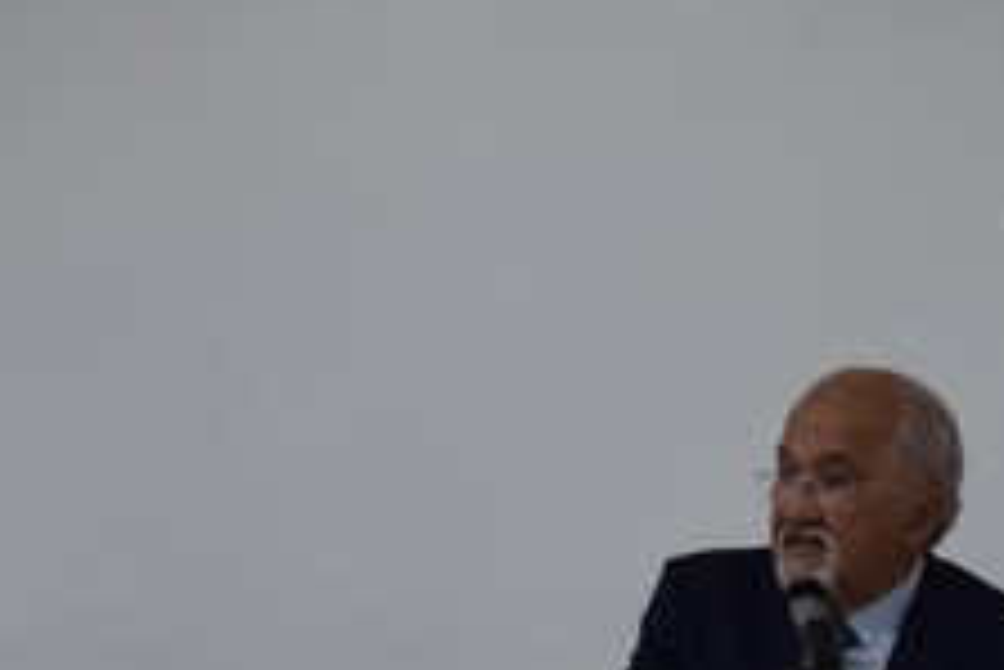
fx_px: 3377
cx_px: 882
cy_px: 850
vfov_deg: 11.1
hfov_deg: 16.7
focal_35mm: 121
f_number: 4
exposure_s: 1/80
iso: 400
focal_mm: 24
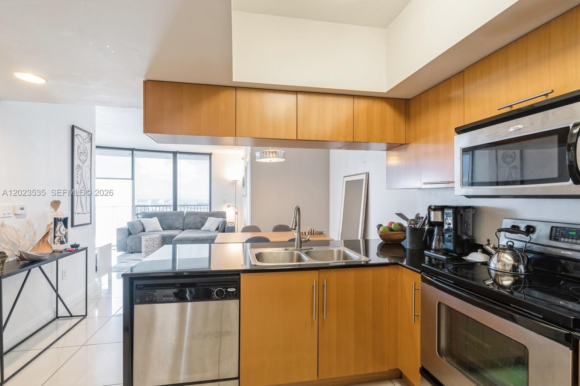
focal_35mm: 16
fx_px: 258
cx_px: 290
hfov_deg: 96.7
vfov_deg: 73.7
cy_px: 193
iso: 400
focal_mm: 16
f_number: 8
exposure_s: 1/5
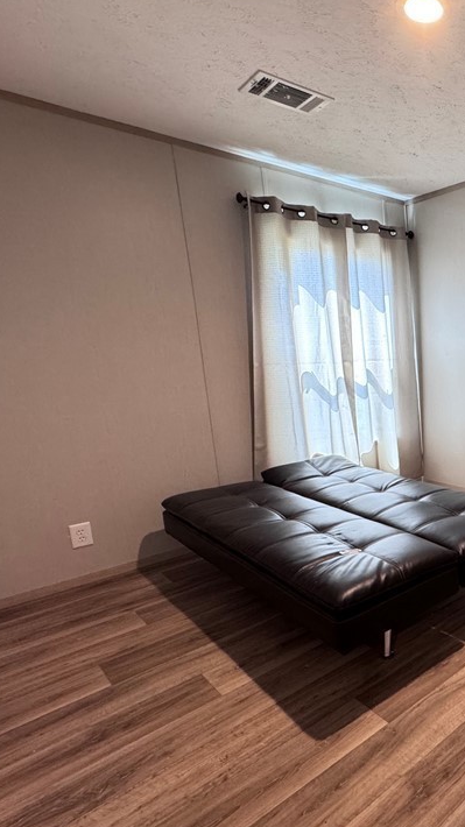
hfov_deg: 40.1
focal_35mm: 22
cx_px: 528
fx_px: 483
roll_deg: +1.6
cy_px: 433
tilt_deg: -10.5
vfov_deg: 81.2
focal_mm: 2.22
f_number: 2.2
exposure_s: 1/60
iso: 320
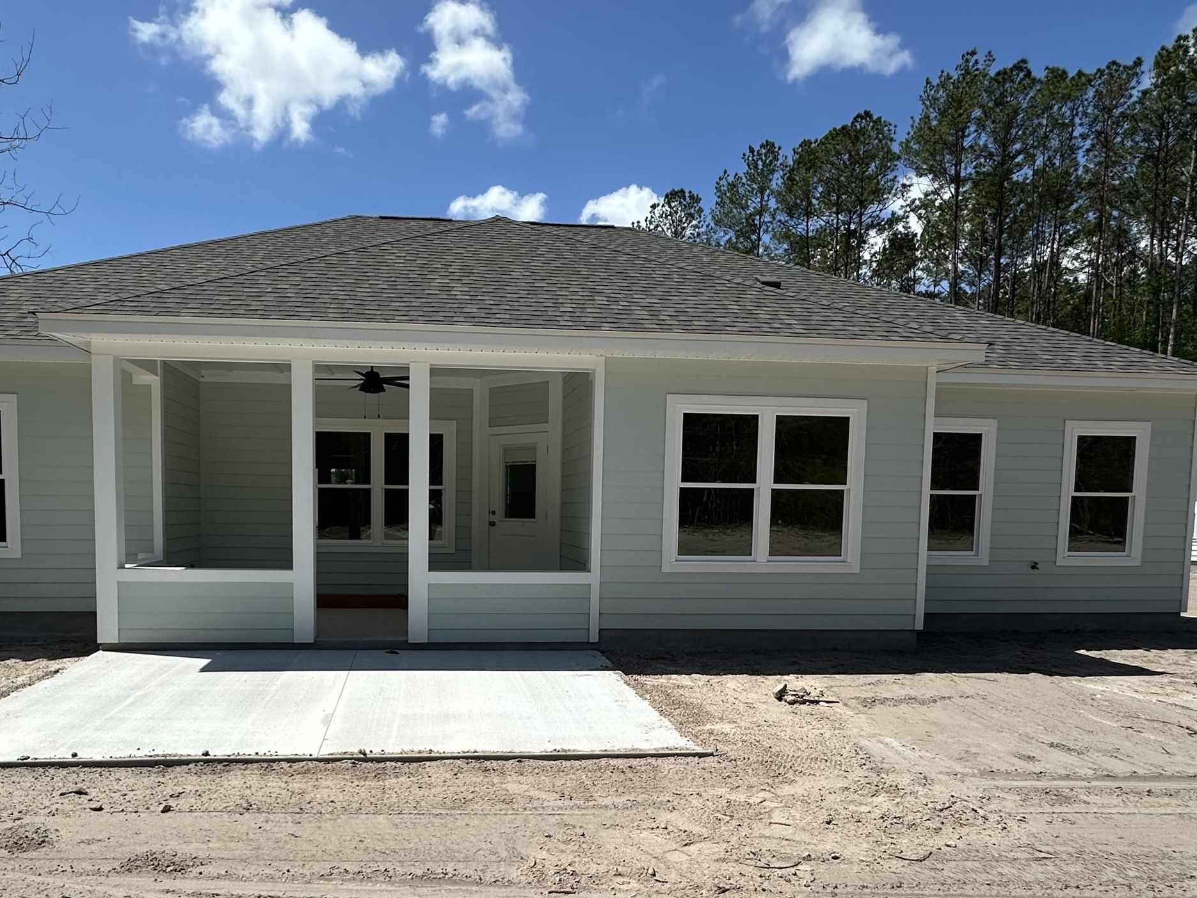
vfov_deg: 58.1
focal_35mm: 23
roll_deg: -1.3
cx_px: 496
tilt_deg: -4.1
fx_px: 795
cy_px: 564
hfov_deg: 73.4
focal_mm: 2.22
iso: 50
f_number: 2.2
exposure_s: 1/3040
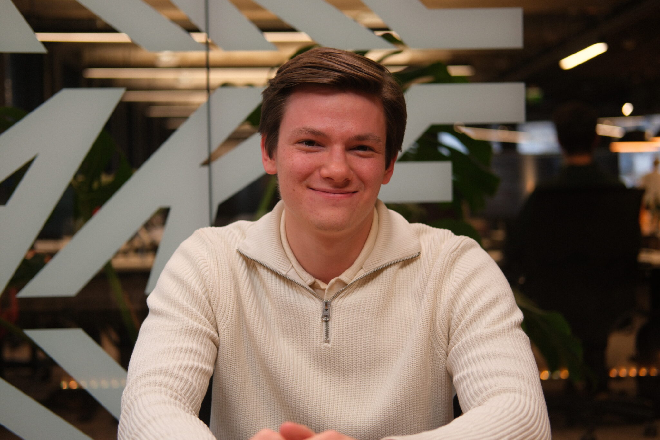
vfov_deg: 25.5
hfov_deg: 37.5
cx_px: 330
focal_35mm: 53
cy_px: 220
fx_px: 972
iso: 250
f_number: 2
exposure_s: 1/200
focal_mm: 35
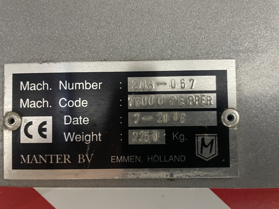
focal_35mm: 26
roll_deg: +0.6
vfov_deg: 53.1
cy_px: 104
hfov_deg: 67.3
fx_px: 210
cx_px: 140
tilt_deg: +2.5
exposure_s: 1/25
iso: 640
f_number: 1.6
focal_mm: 4.2
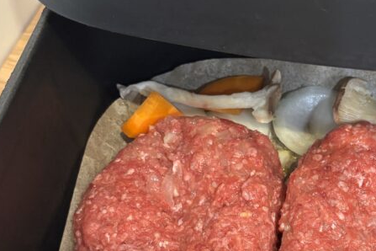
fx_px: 648
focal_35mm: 62
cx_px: 285
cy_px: 213
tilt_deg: -55.1
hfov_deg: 31.8
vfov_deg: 21.5
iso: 500
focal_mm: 5.96
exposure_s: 1/50
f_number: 1.6
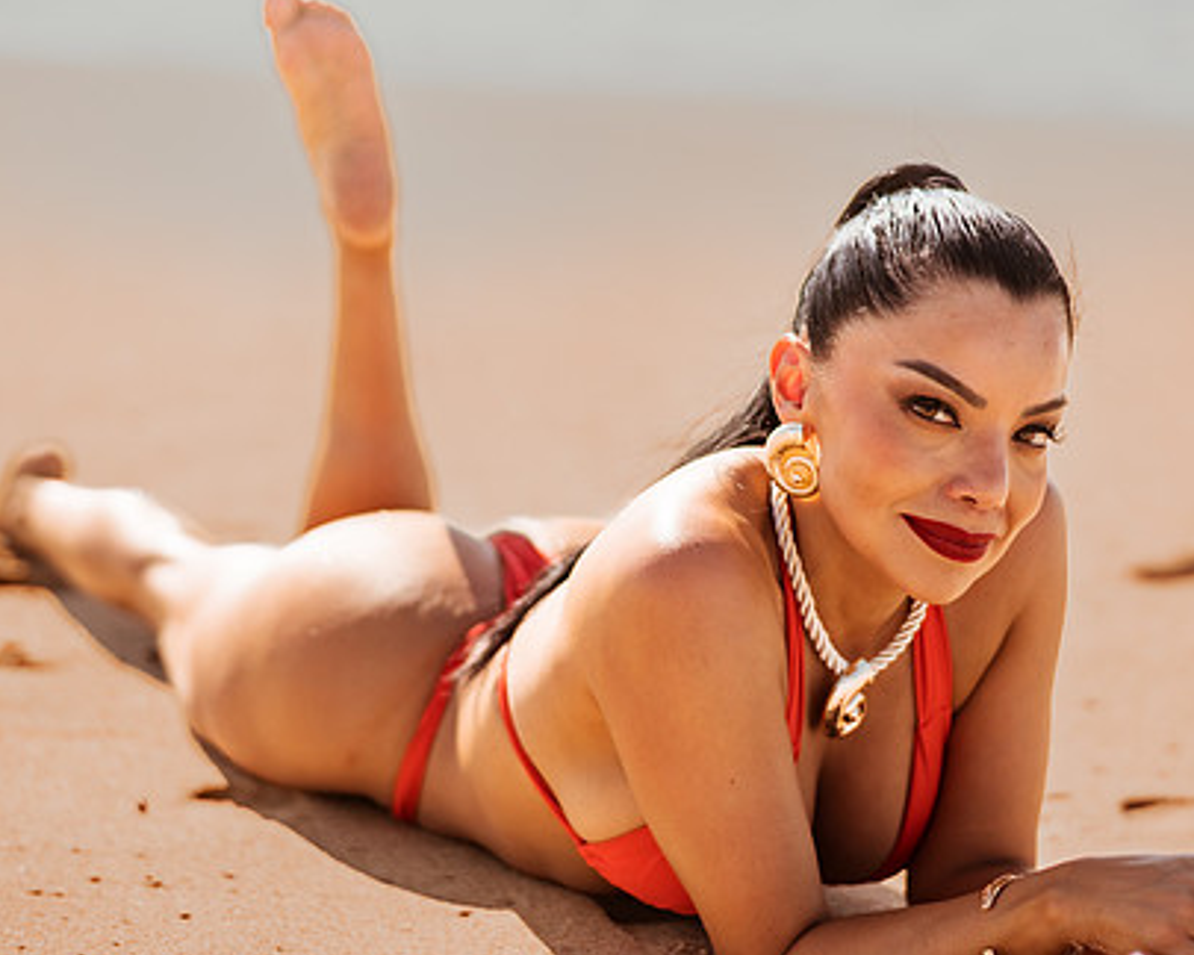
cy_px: 488
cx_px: 663
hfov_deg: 24.4
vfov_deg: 19.7
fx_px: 2756
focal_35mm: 78
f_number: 2
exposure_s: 1/8000
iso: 50
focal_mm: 58
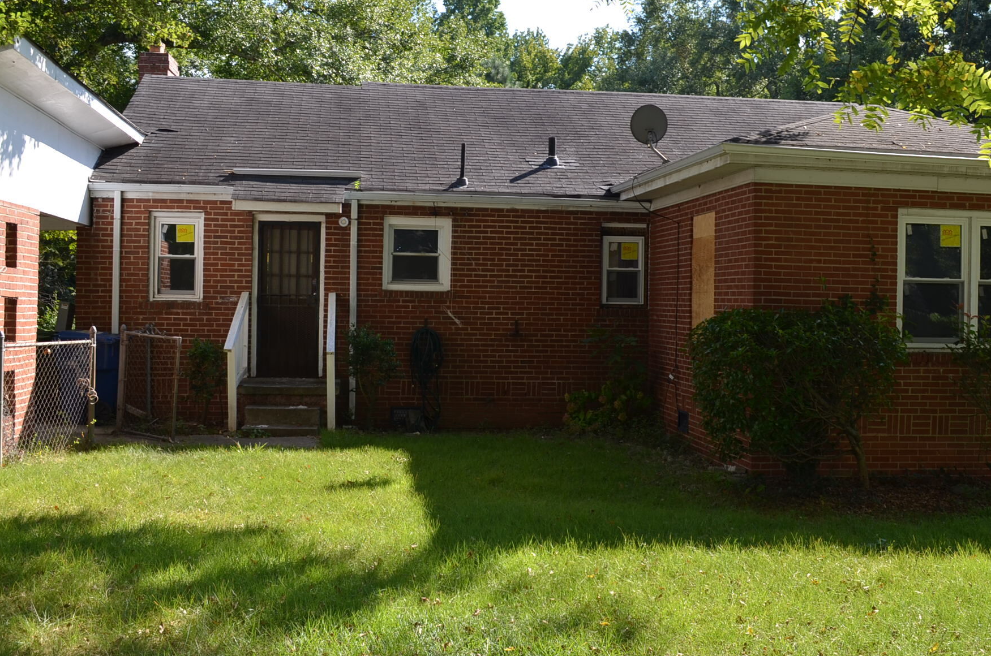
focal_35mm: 38
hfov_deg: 50.8
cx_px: 497
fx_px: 1044
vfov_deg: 34.9
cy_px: 289
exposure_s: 1/200
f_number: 6.3
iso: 100
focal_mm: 18
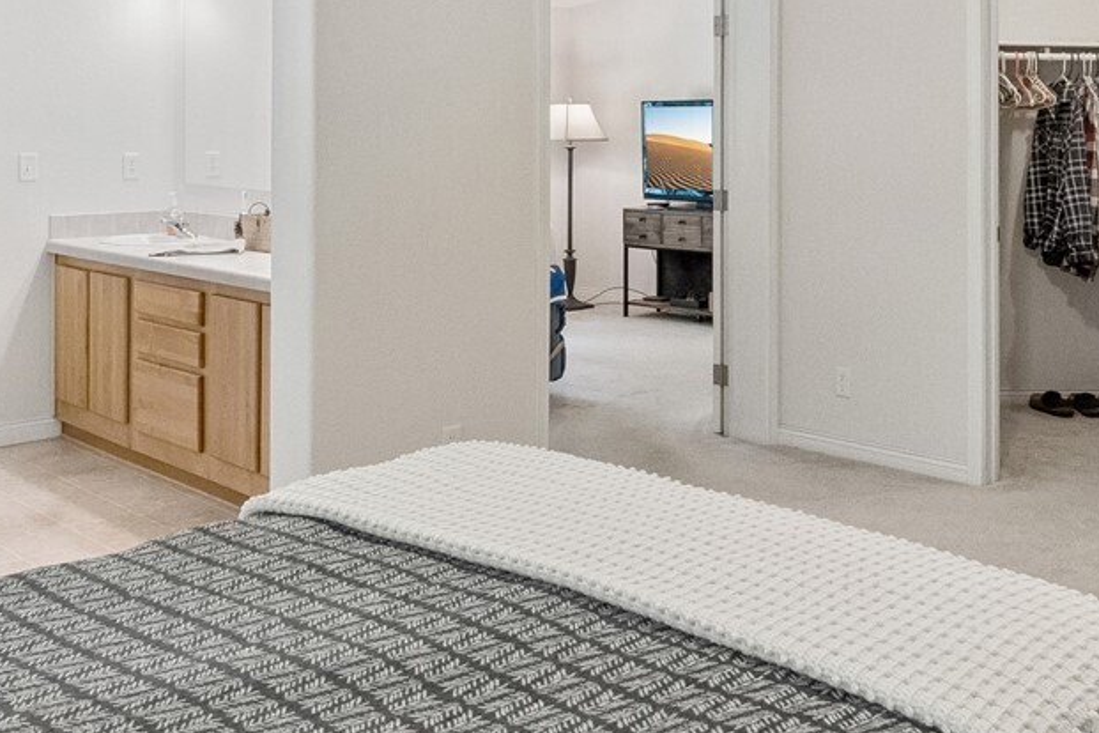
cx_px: 631
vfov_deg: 31.5
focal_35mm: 41
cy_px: 118
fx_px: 1252
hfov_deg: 47.3
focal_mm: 10
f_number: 9
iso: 2500
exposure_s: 1/30
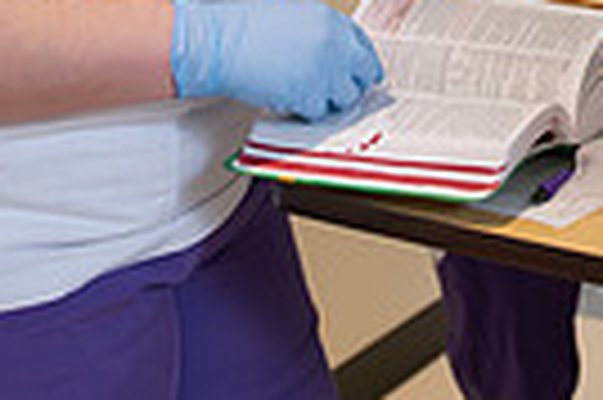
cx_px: 562
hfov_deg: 19.2
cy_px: -236
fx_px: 1740
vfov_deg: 12.4
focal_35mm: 104
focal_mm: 24
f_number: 3.2
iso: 640
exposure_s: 1/200
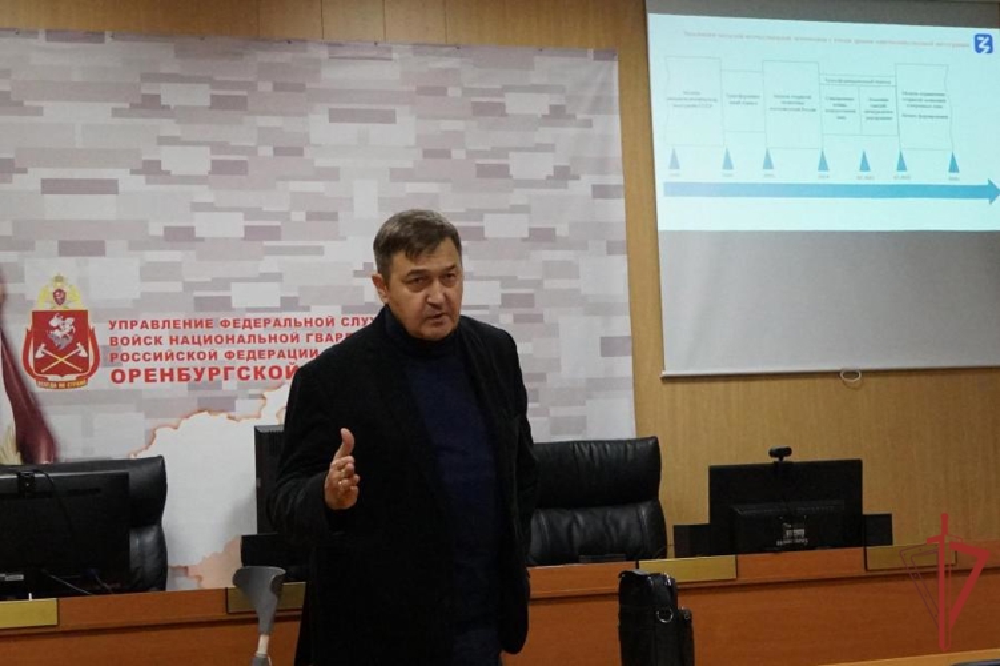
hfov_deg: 47.9
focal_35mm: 40
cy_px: 333
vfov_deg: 33.0
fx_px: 1124
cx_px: 500
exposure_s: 1/160
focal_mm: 27
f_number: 4.5
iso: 5000
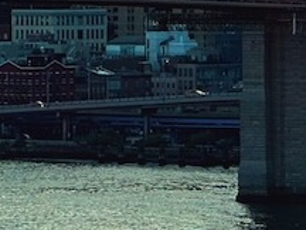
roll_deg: -0.4
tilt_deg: +0.7
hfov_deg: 4.3
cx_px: 459
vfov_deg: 3.2
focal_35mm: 456
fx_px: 4031
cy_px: -133
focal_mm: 9
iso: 32
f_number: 2.8
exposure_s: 1/471
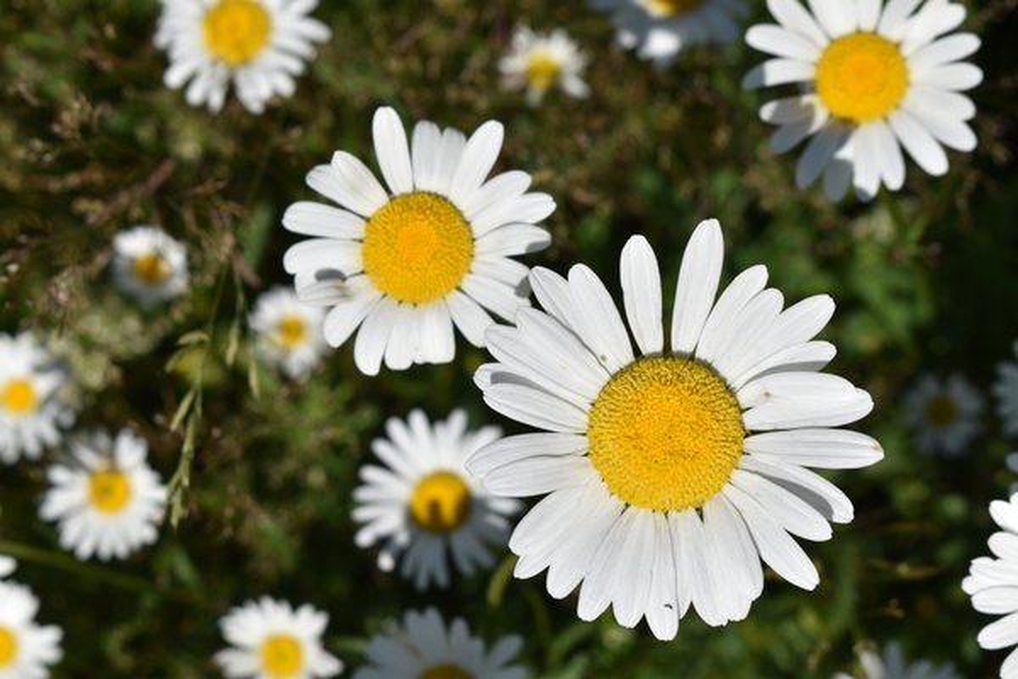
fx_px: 2333
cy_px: 340
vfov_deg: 16.6
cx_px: 509
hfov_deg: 24.6
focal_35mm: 82
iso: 100
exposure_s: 1/400
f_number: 11
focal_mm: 55
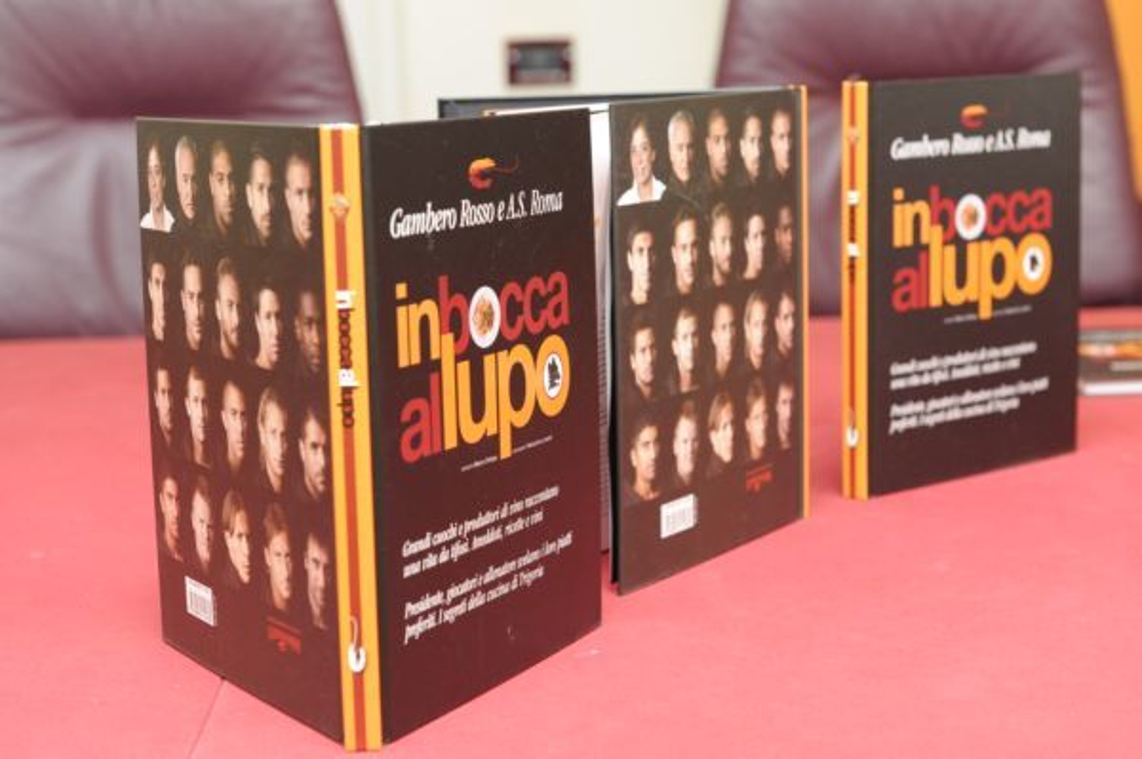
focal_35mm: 70
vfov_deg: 19.4
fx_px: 2219
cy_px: 380
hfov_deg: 28.9
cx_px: 571
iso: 1600
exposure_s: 1/80
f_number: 6.3
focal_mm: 70
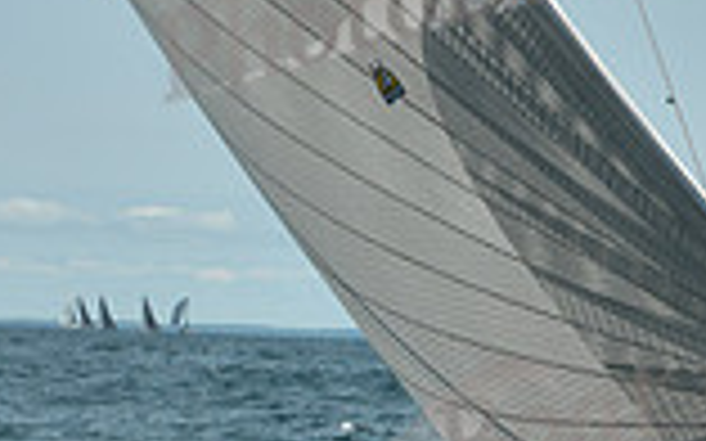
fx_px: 6501
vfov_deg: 3.9
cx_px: 1025
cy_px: 155
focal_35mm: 338
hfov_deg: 6.2
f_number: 11
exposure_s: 1/1000
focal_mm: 90
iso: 320
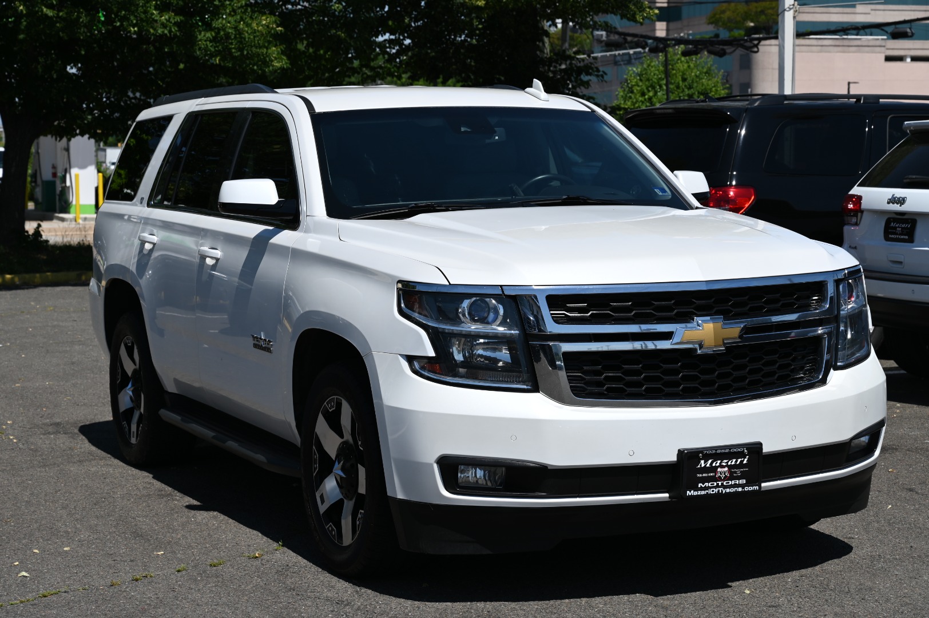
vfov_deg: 19.4
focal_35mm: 70
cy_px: 309
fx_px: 1805
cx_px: 464
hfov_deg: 28.9
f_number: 8
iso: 100
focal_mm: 70
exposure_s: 1/500
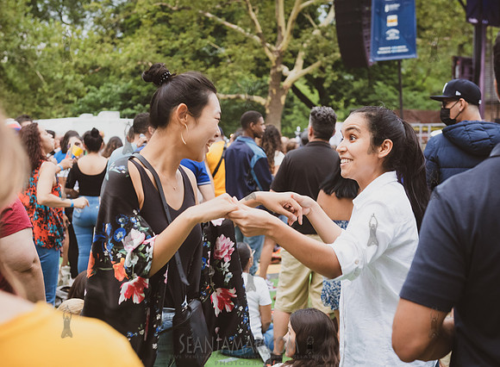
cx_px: 243
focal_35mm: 63
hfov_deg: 30.8
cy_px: 194
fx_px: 907
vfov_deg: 22.9
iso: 2000
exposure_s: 1/160
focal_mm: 50
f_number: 4.5
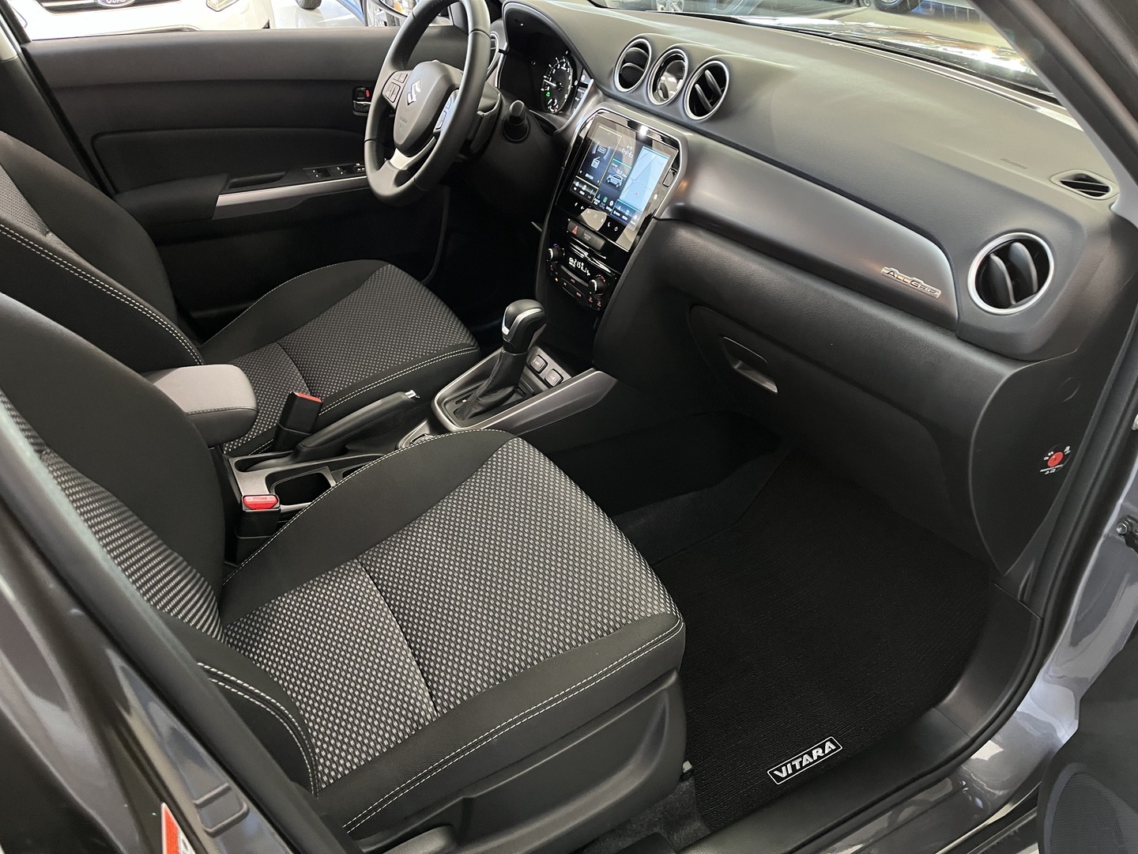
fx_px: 855
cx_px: 569
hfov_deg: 67.3
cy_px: 427
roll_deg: +0.4
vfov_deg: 53.1
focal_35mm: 26
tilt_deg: -35.0
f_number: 1.6
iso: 160
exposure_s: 1/50
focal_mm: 5.1
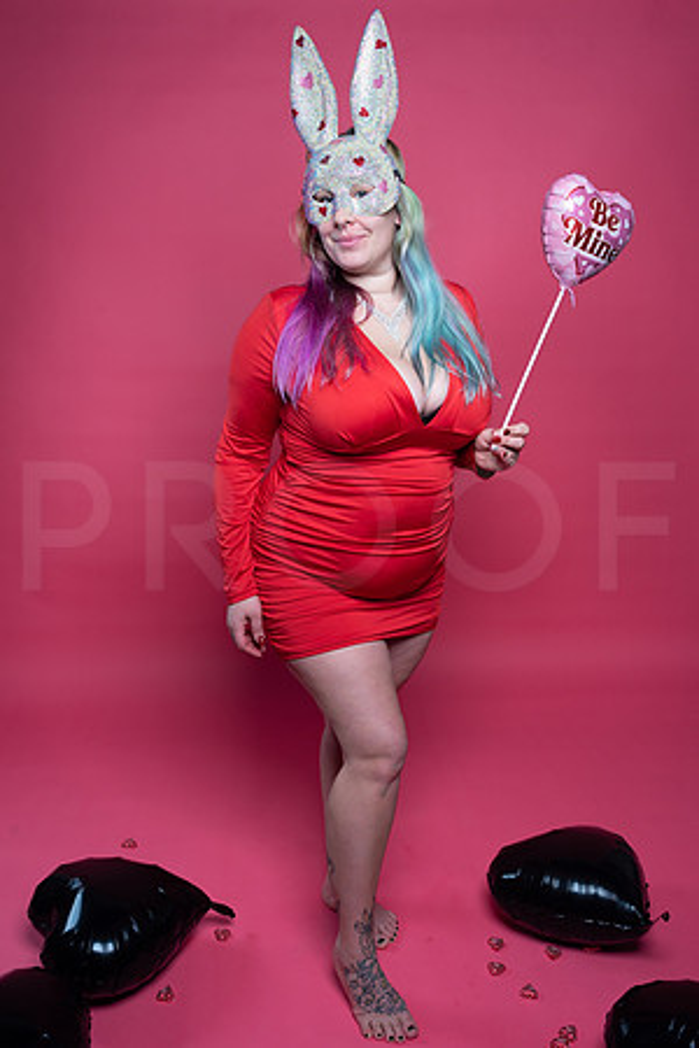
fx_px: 1019
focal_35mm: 35
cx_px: 350
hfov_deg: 37.9
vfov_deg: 54.4
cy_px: 524
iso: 100
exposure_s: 1/160
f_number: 8
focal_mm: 35
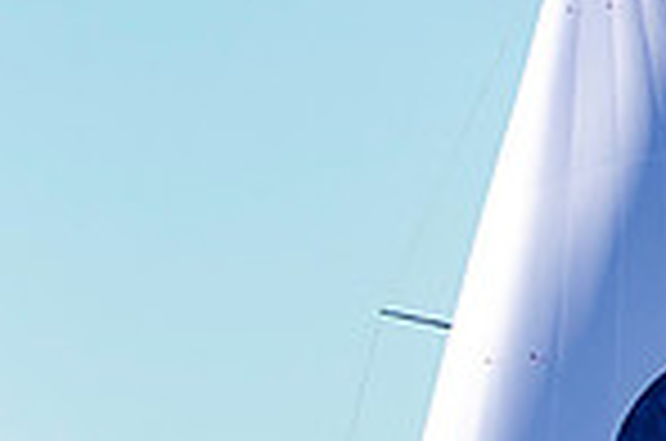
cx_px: -180
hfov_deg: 2.6
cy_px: 711
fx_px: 14768
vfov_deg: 1.7
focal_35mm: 800
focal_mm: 200
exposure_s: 1/2000
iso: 250
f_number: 5
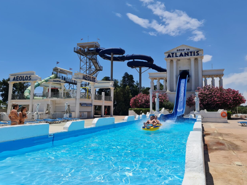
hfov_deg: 61.4
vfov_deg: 48.1
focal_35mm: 29
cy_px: 81
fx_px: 207
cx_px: 141
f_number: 1.8
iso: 50
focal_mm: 7
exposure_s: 1/2208
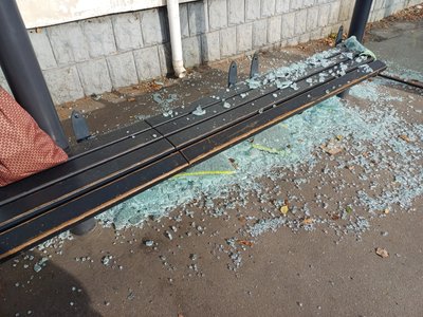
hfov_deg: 69.4
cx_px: 212
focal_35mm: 25
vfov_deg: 54.9
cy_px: 158
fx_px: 305
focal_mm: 4.65
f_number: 1.8
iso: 50
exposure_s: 1/717
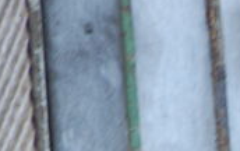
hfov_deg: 1.3
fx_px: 10459
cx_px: 398
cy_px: 348
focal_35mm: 1597
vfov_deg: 0.8
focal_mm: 200
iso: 400
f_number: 5.6
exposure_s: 1/50
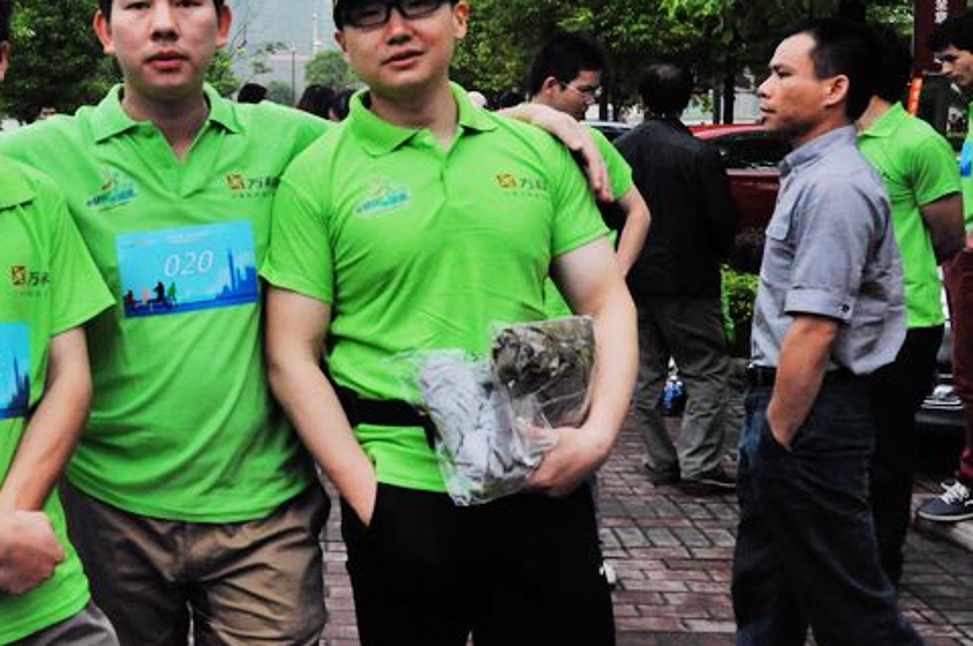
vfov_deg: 28.8
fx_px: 1242
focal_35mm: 46
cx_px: 207
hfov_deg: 41.1
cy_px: 178
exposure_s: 1/2000
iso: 6400
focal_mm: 29
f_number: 9
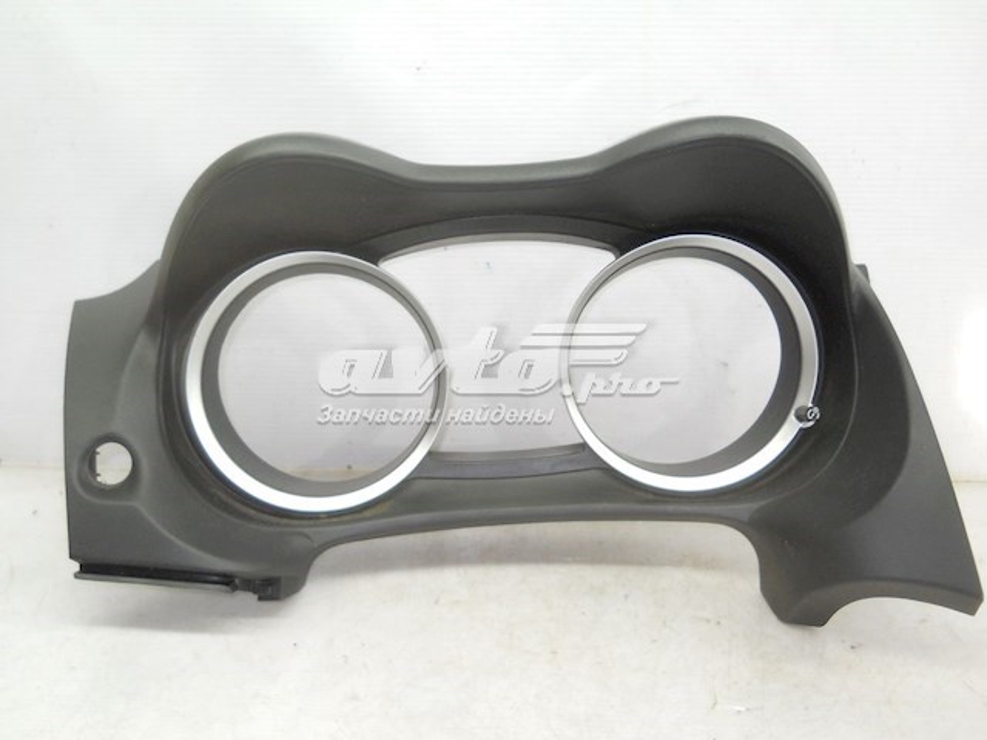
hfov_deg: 45.8
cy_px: 370
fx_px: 1169
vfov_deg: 35.1
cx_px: 494
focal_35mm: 41
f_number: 3.1
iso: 125
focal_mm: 6.72
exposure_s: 1/30
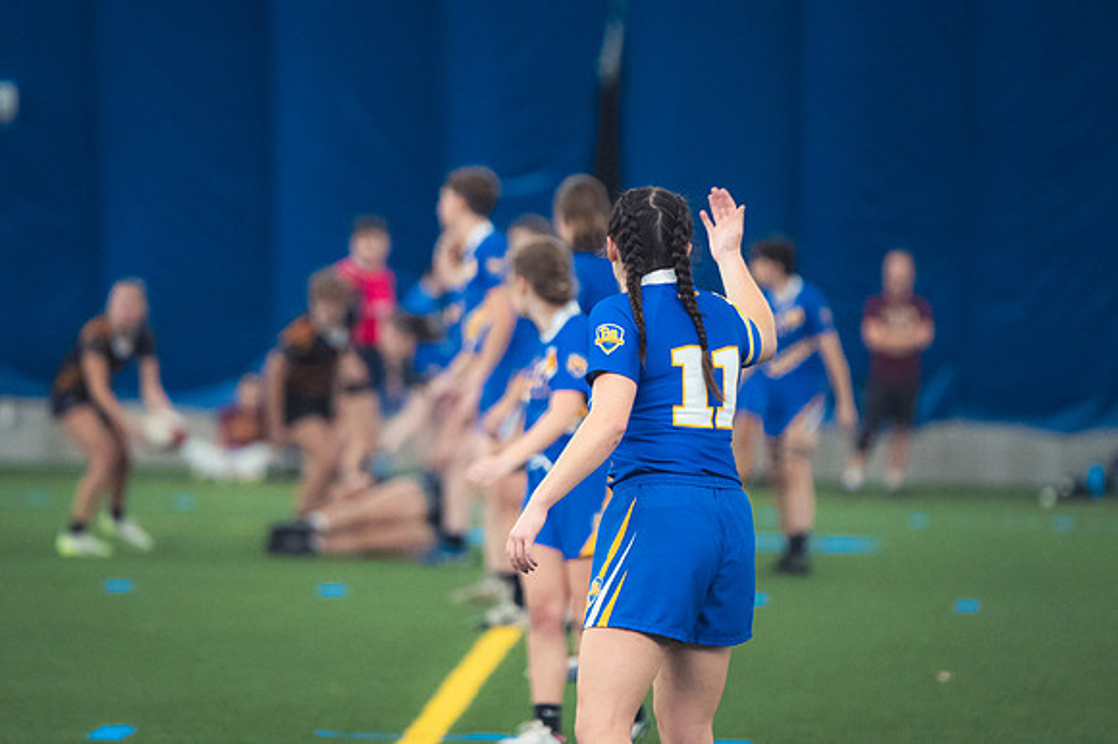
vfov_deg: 4.6
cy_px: 372
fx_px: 9311
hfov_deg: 6.9
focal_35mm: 300
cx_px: 559
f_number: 2.8
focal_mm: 200
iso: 4000
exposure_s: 1/320
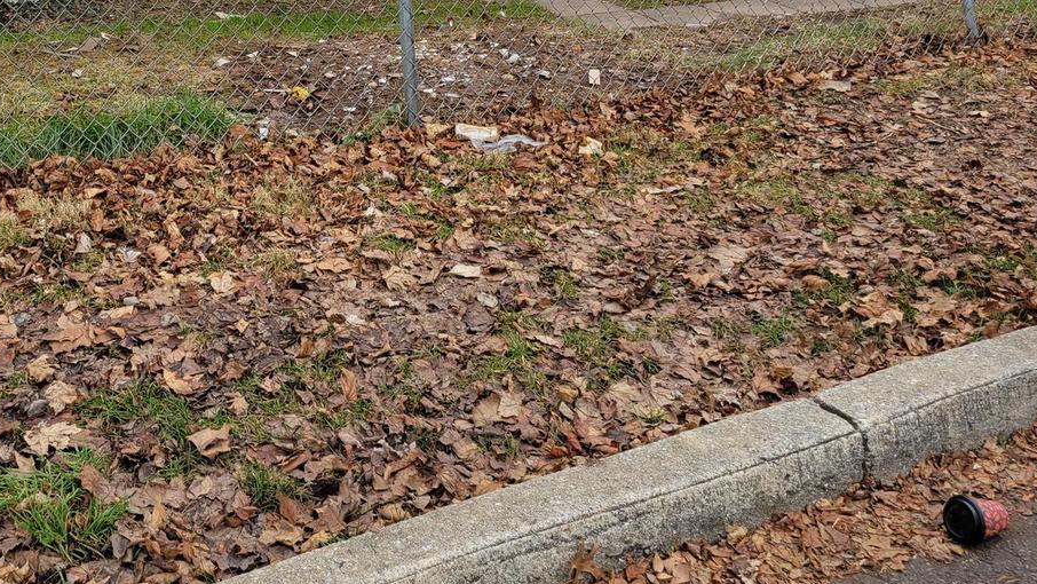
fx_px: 1320
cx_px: 404
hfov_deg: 42.6
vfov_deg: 23.3
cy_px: -73
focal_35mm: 48
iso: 40
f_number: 1.8
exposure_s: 1/233
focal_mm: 5.4
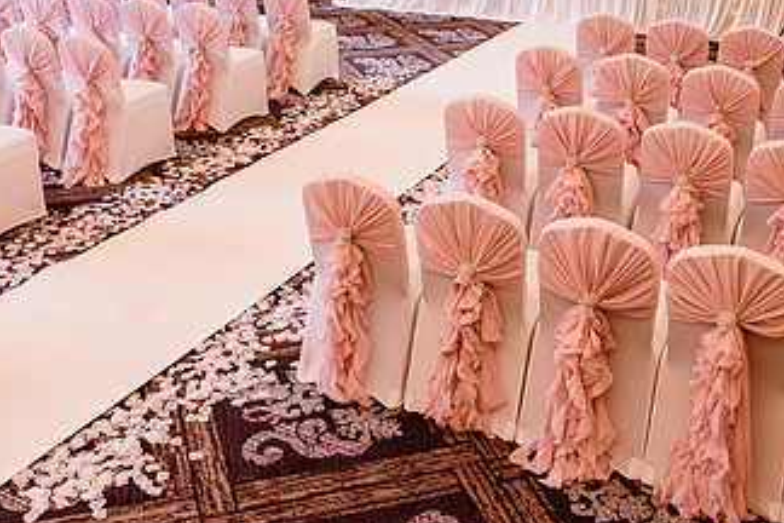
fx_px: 936
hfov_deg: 45.4
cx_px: 365
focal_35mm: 43
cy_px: 93
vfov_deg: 30.3
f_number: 4.5
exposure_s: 1/80
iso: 320
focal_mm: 24
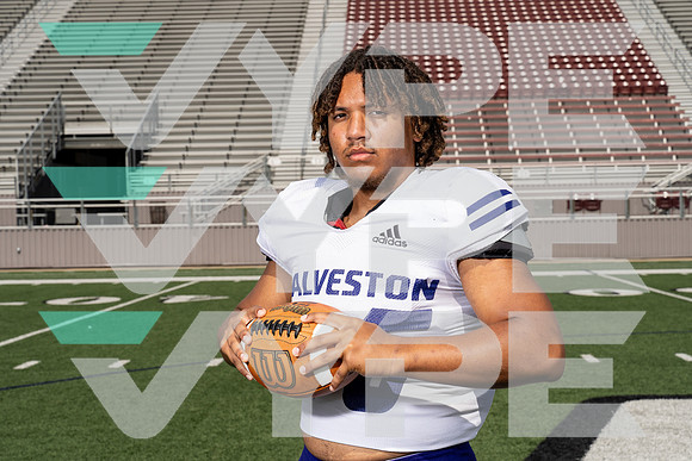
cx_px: 346
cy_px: 230
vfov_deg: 19.5
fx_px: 1346
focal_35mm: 70
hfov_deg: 28.8
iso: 100
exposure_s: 1/250
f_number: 11
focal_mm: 70
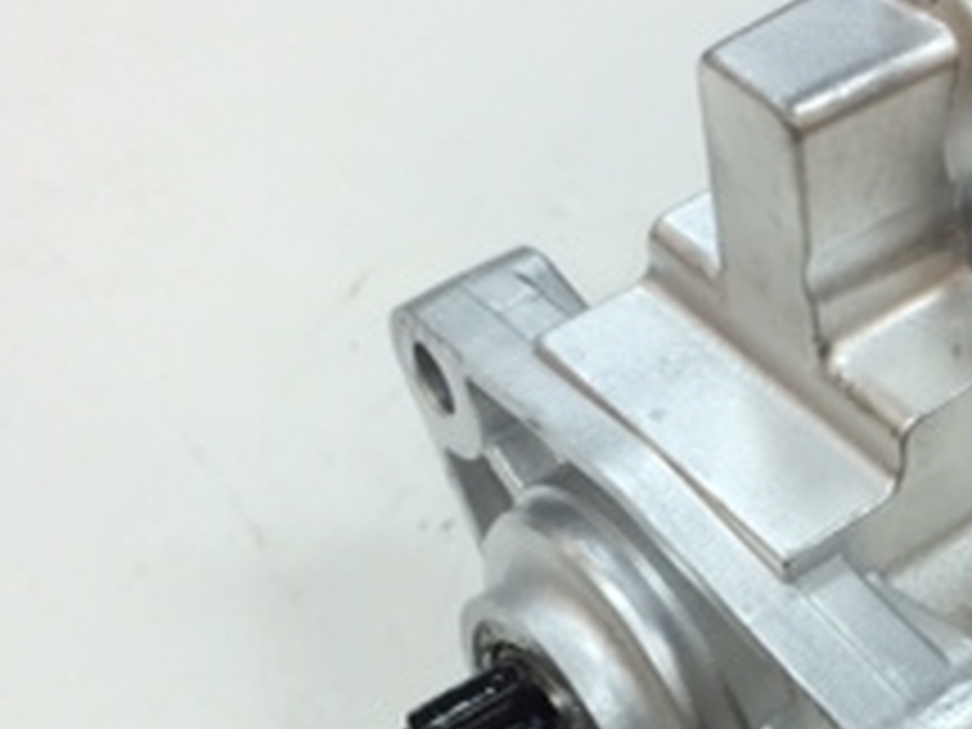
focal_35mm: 89
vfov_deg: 16.4
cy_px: 626
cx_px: 801
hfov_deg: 21.7
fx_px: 2499
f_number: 2.2
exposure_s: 1/33
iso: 40
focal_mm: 4.12
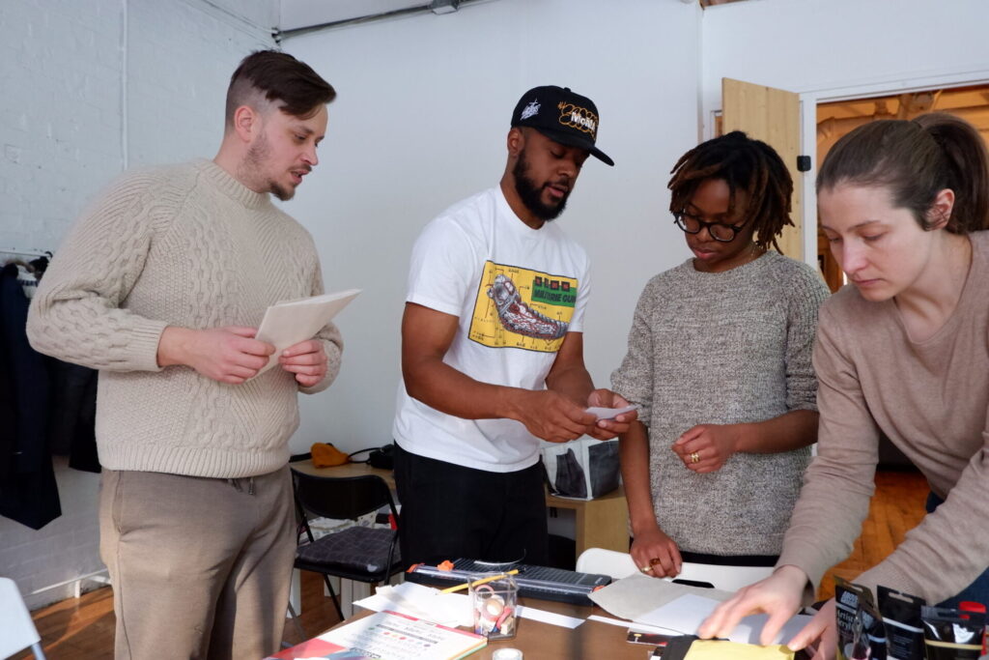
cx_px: 494
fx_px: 742
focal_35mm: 27
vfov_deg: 47.9
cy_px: 330
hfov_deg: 67.4
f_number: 4
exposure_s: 1/60
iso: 3200
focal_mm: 18.6
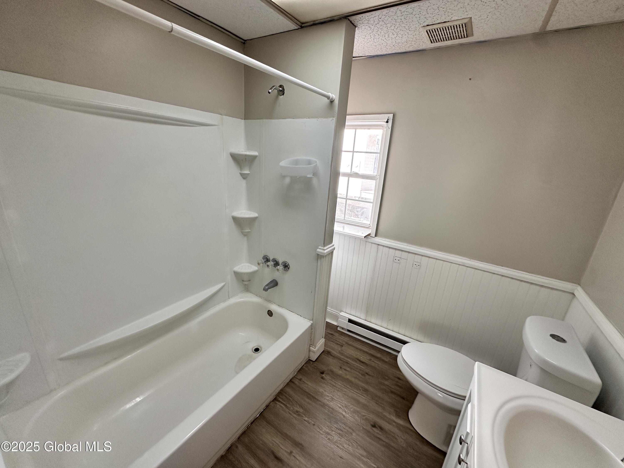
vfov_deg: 85.7
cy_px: 234
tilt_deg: -16.5
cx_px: 312
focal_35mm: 14
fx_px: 252
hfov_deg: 102.1
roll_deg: -4.0
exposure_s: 1/120
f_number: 2.2
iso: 125
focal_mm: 2.22
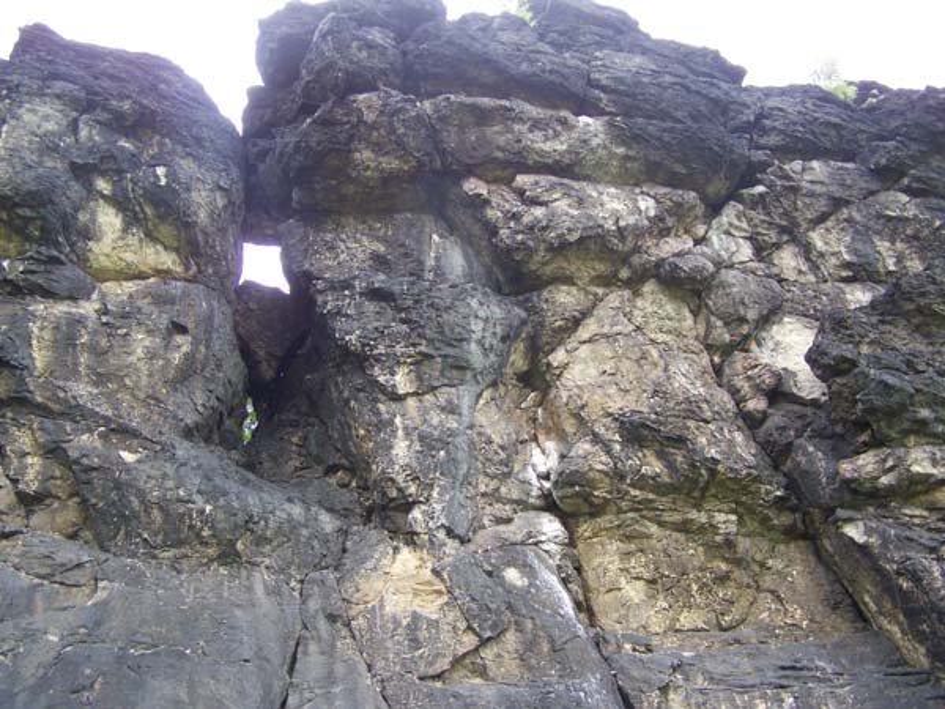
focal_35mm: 38
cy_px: 354
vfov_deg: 37.7
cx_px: 472
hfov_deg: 49.0
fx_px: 1037
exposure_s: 1/125
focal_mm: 6.3
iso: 160
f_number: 2.8
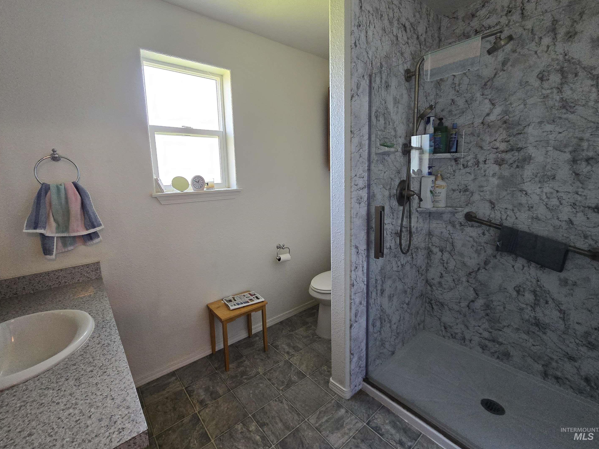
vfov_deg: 85.5
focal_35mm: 14
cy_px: 210
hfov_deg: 102.0
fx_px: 242
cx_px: 287
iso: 250
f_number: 2.2
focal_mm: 2.2
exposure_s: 1/100
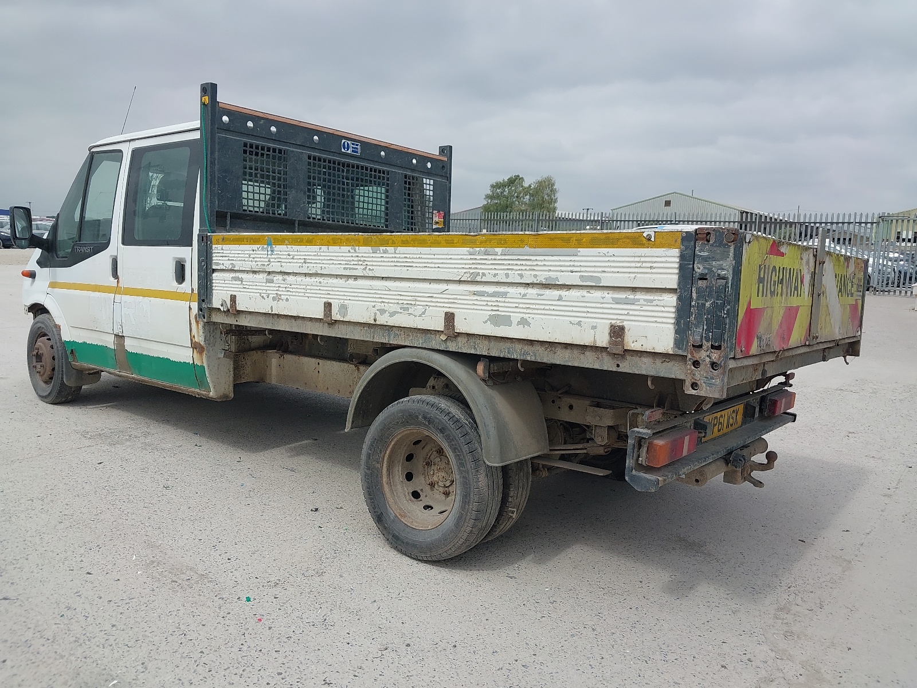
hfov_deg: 65.3
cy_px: 344
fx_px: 715
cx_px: 458
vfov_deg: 51.4
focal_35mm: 27
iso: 20
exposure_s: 1/833
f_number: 1.8
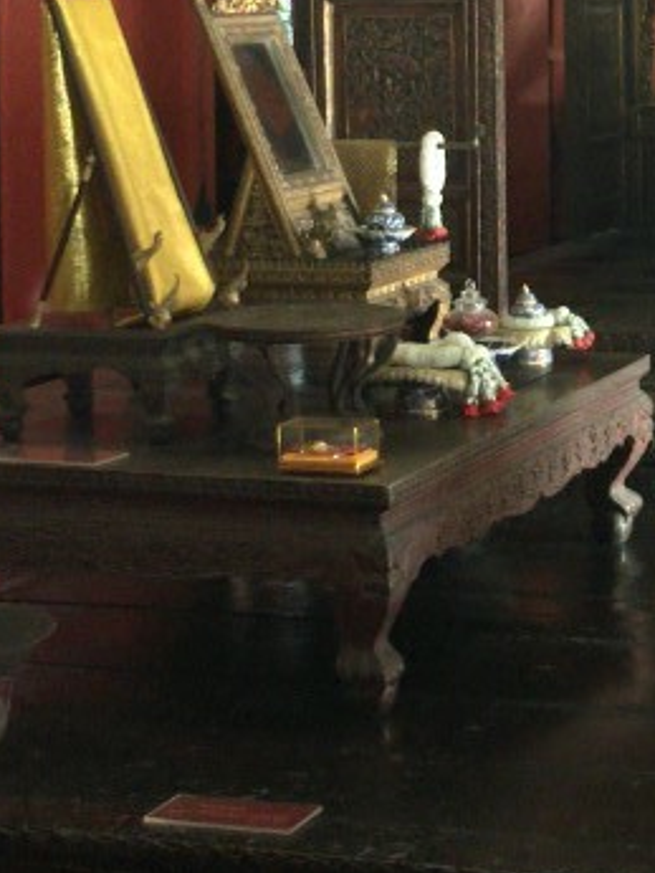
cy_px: 258
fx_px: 2168
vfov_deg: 22.6
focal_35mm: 86
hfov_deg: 16.7
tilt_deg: -5.8
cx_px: 698
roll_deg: +0.9
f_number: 2.2
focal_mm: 4.15
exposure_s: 1/30
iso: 250
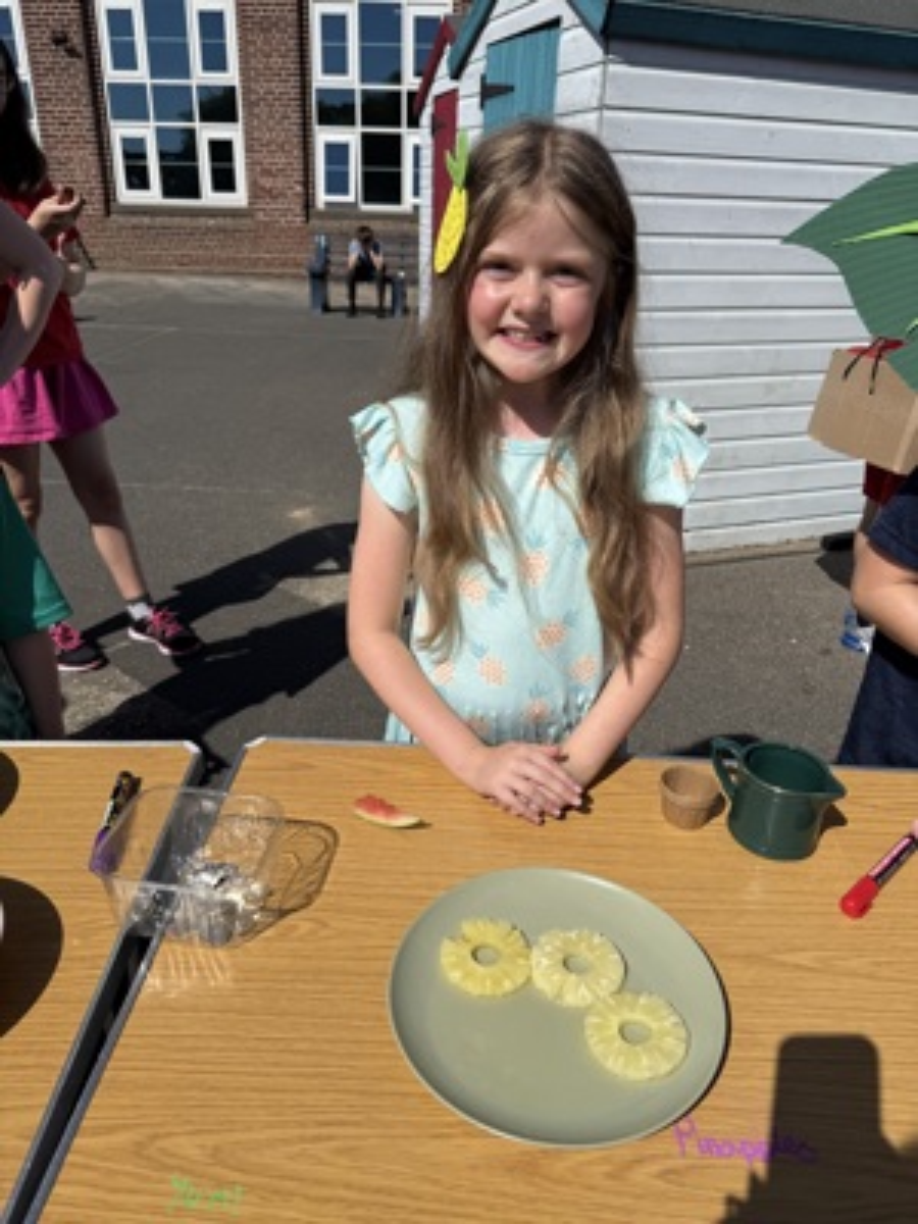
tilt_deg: -24.2
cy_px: 612
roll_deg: -2.1
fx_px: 849
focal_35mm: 24
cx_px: 459
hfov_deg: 56.8
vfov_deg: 71.6
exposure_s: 1/9091
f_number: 1.78
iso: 80
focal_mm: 6.76
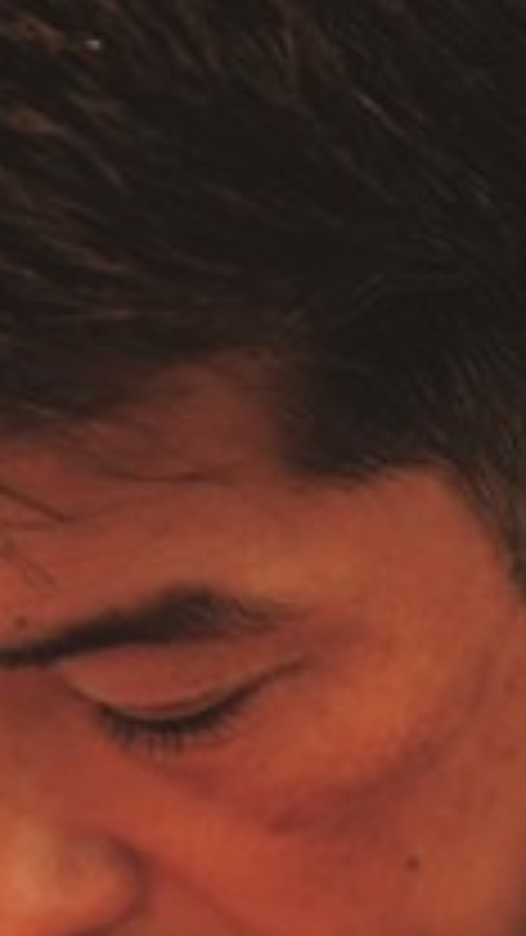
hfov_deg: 3.1
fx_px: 9546
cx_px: -459
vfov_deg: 5.5
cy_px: 1868
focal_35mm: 385
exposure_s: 1/500
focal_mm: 85
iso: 2500
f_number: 1.4
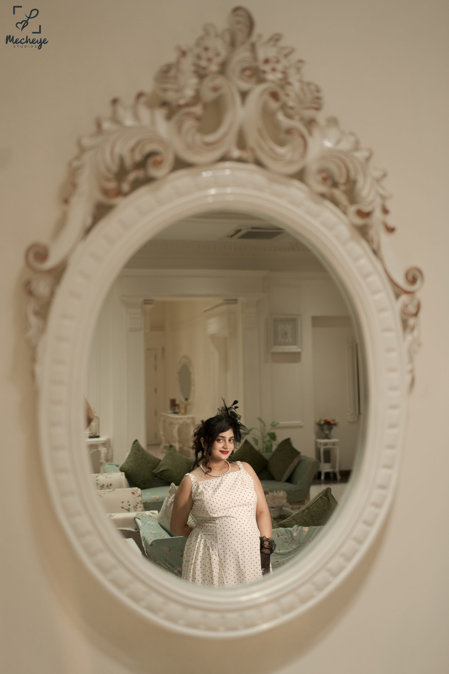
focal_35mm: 35
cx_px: 224
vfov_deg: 54.4
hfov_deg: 37.9
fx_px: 655
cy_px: 337
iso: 1000
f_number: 1.8
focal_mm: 35
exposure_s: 1/320
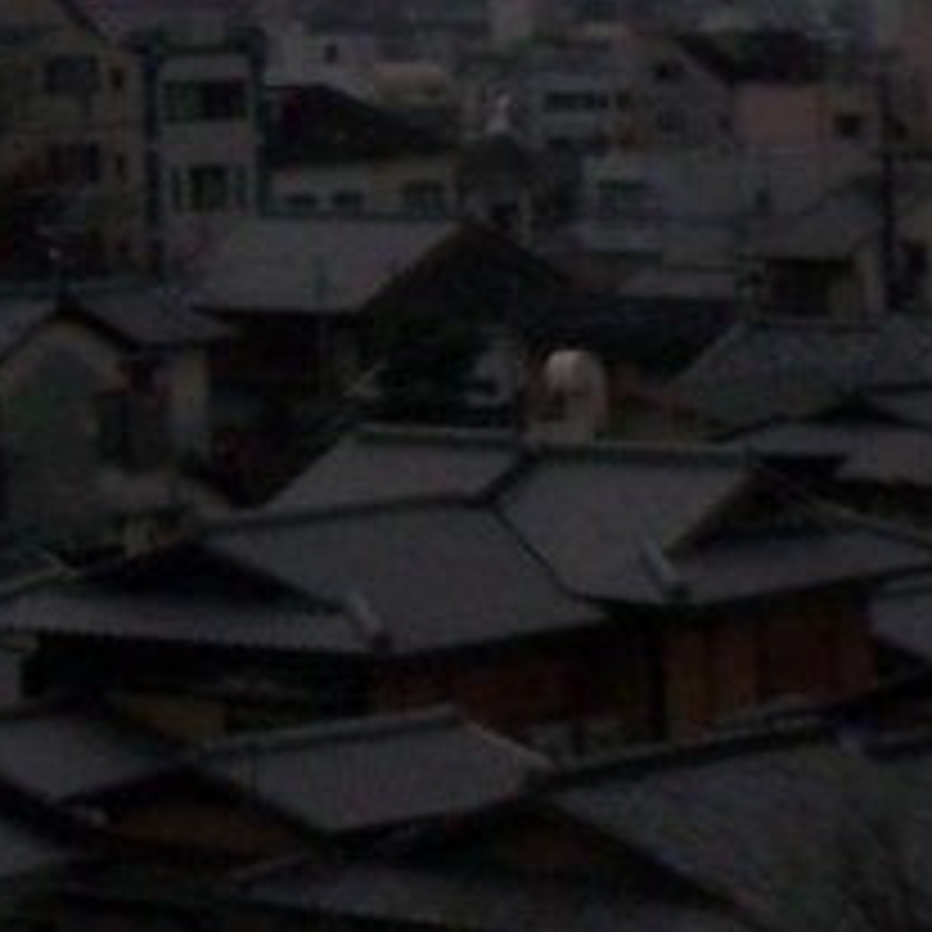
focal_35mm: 213
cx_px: -1787
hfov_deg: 7.3
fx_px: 6488
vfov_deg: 8.0
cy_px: -720
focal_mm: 6.4
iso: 50
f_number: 7.1
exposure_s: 1/320
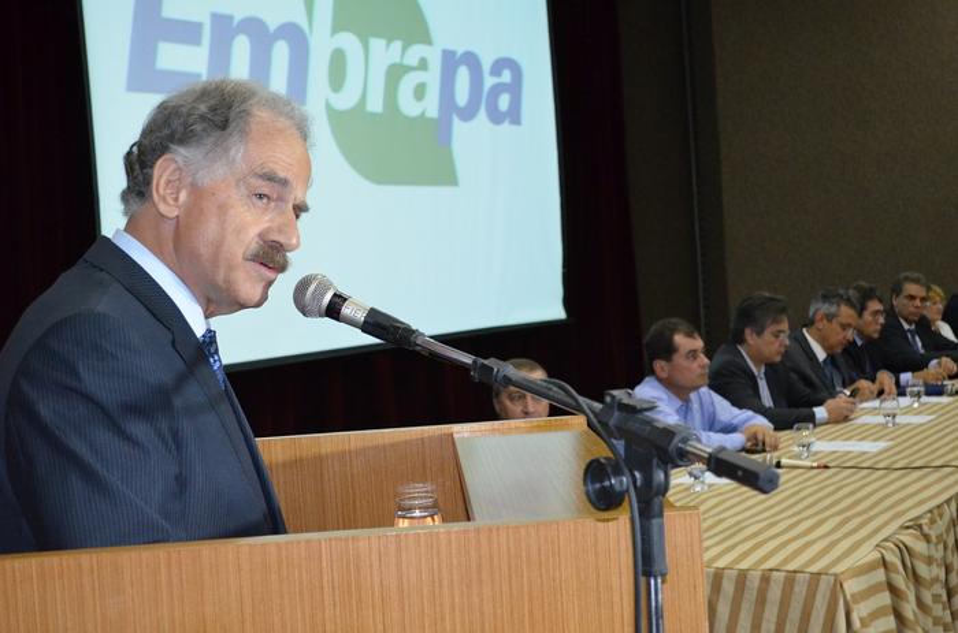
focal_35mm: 51
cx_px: 479
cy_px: 316
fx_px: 1354
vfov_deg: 26.3
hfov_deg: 39.0
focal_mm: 34
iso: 3200
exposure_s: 1/60
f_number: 5
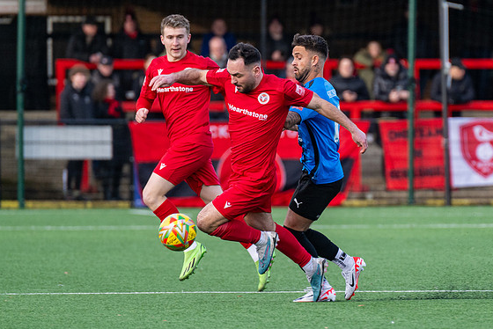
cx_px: 447
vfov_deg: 2.2
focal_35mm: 617
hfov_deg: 3.3
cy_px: 210
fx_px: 8453
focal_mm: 280
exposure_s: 1/800
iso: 400
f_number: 4
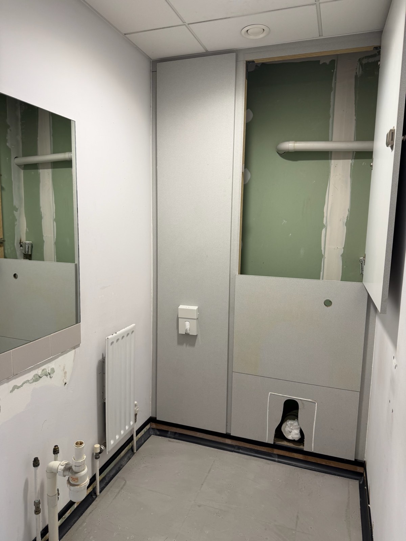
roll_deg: -1.0
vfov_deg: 71.6
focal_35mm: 24
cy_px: 270
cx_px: 203
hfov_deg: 56.8
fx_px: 375
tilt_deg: -8.5
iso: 100
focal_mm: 6.76
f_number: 1.78
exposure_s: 1/100
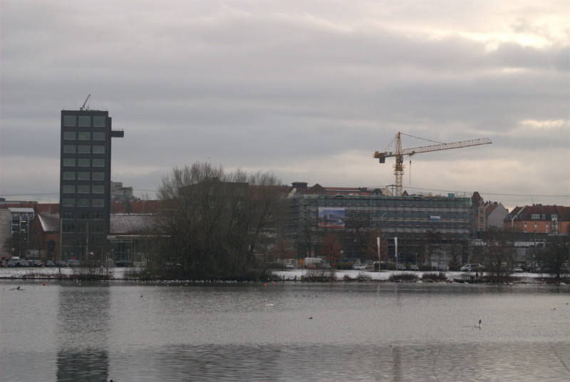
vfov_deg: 10.2
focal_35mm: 135
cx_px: 285
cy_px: 191
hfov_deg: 15.2
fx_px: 2141
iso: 640
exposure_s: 1/1000
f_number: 5
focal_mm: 90
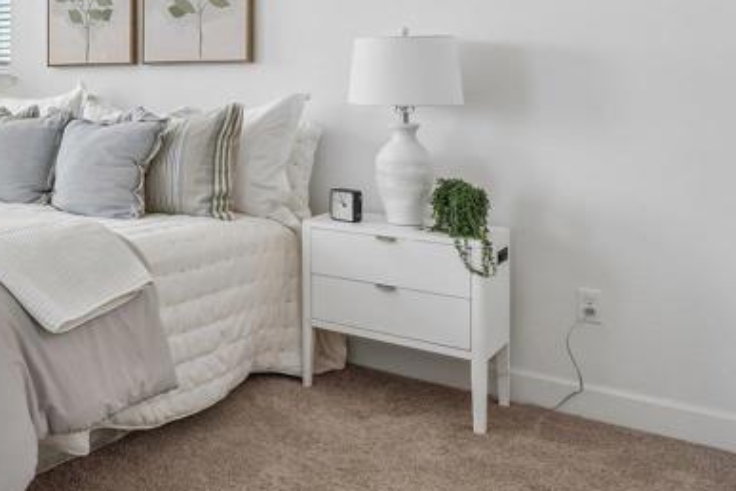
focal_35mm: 37
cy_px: 84
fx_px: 756
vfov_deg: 34.6
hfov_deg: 41.0
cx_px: -84
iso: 640
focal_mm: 14
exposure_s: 1/60
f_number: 8
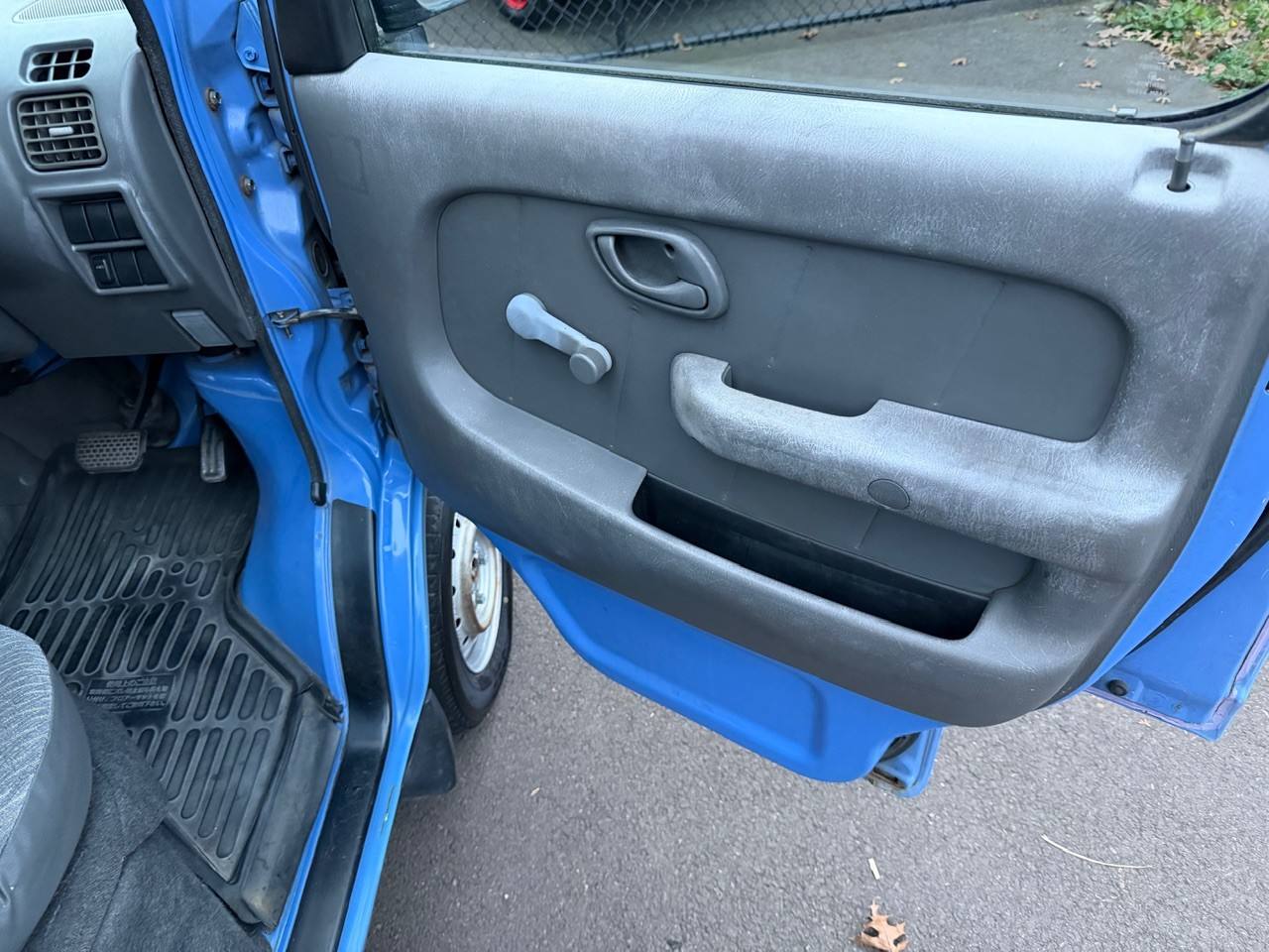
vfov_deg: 56.8
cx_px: 634
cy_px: 476
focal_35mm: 24
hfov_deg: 71.6
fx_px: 880
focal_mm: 6.76
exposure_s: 1/60
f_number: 1.78
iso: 800
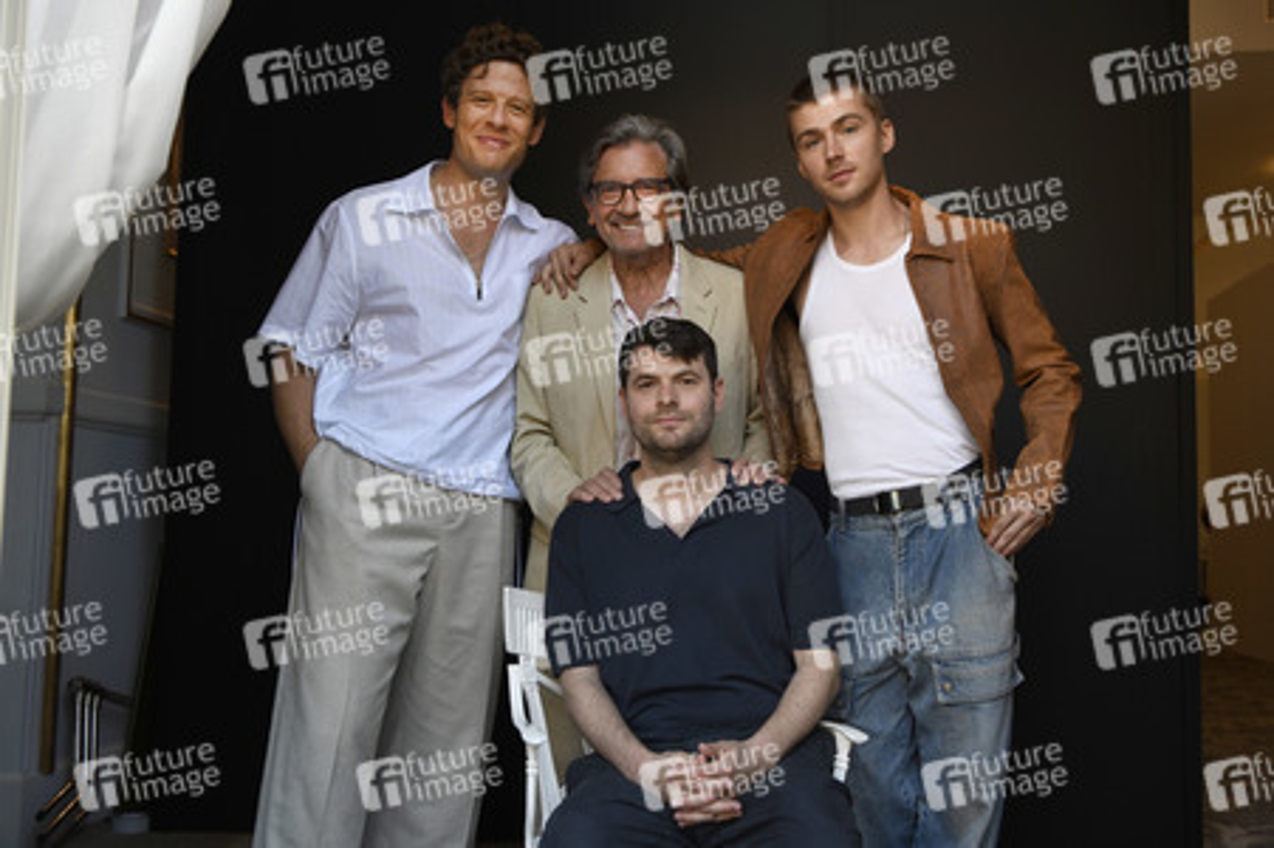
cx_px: 637
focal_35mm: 34
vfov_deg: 38.8
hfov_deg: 55.8
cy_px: 424
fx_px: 1202
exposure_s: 1/250
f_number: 4.5
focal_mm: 34
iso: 640
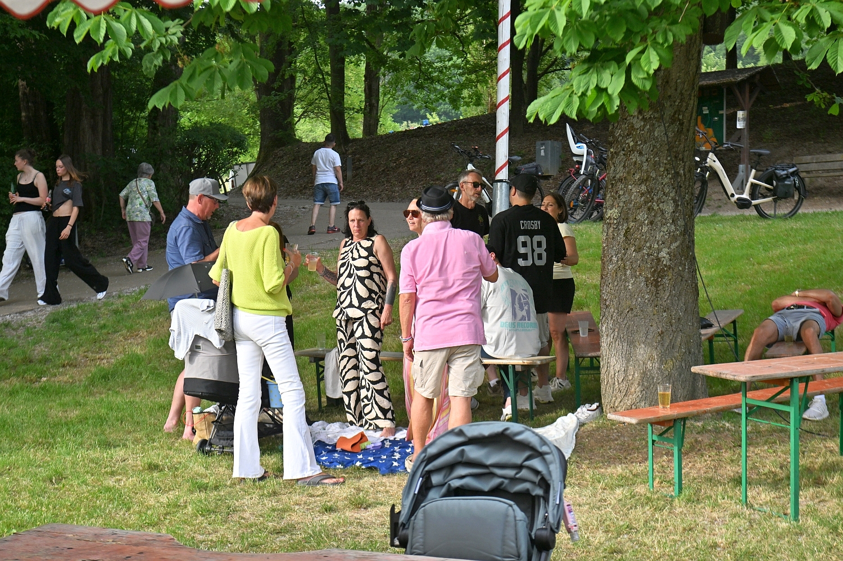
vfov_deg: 19.4
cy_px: 280
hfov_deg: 28.9
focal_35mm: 70
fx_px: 1638
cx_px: 422
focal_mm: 70
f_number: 6.3
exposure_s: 1/640
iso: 400
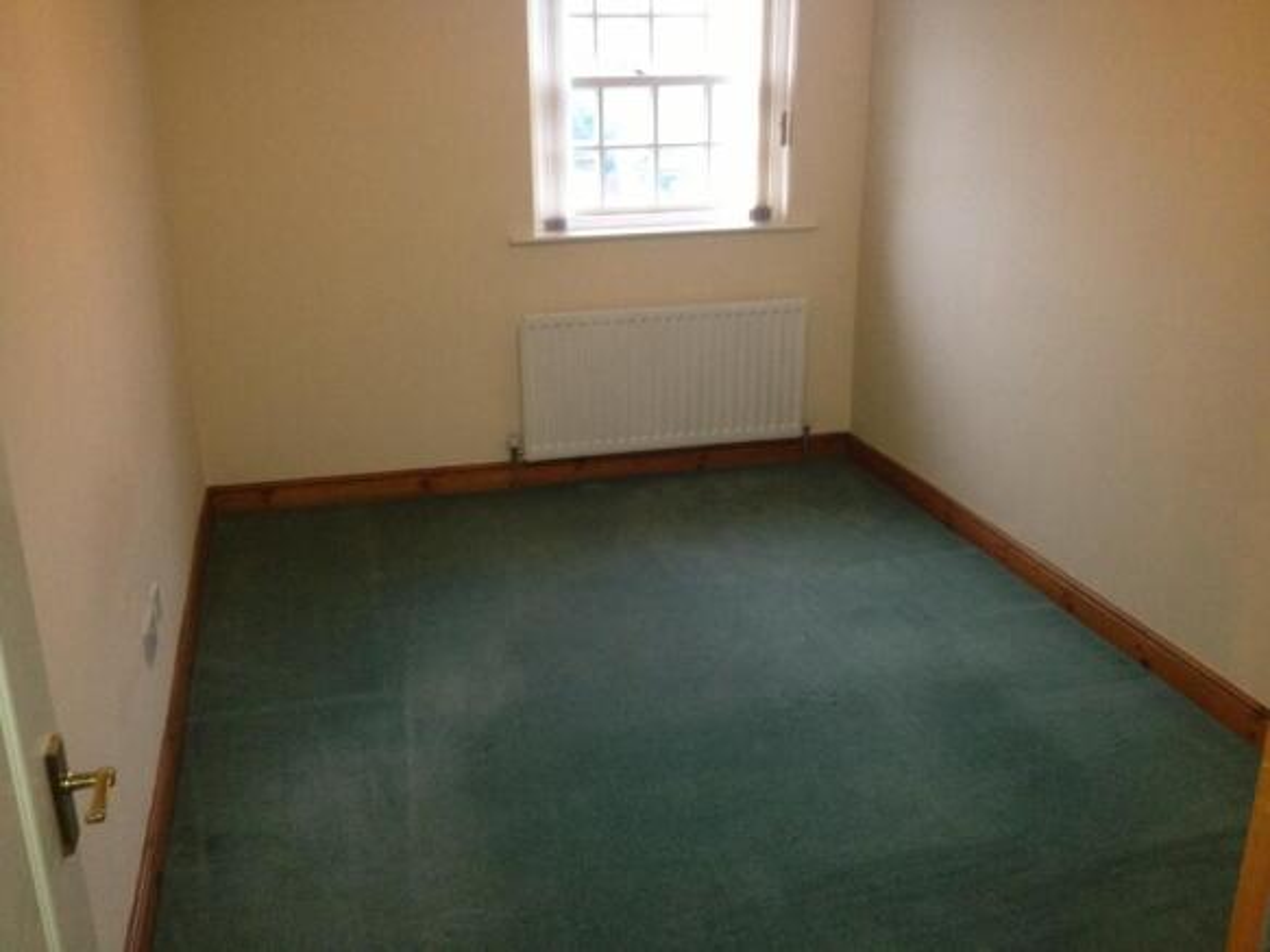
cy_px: 476
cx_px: 635
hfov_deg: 52.6
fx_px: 1284
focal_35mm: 35
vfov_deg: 40.7
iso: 400
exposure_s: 1/17
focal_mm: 4.28
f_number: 2.4
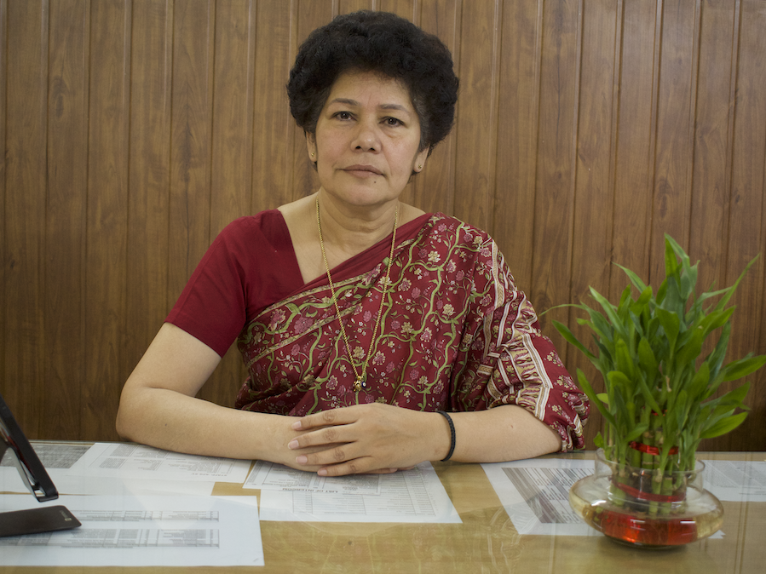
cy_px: 289
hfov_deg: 41.2
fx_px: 1018
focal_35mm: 46
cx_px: 342
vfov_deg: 31.5
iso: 1800
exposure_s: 1/60
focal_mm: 28
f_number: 4.2
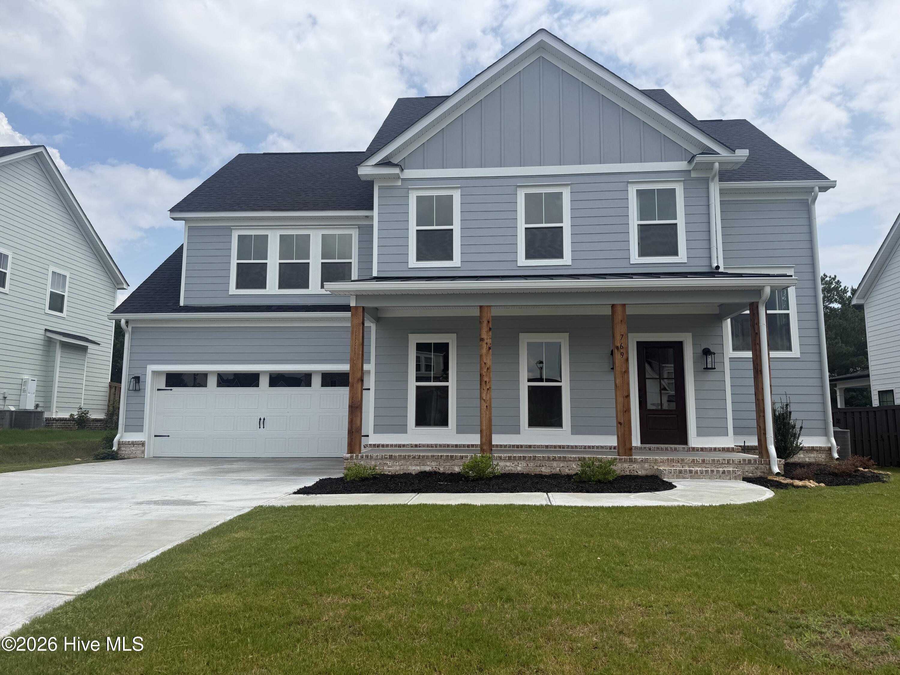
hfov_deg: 71.6
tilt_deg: +8.9
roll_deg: +0.5
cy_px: 338
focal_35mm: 24
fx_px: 624
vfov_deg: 56.8
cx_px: 450
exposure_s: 1/6711
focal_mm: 6.76
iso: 80
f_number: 1.78
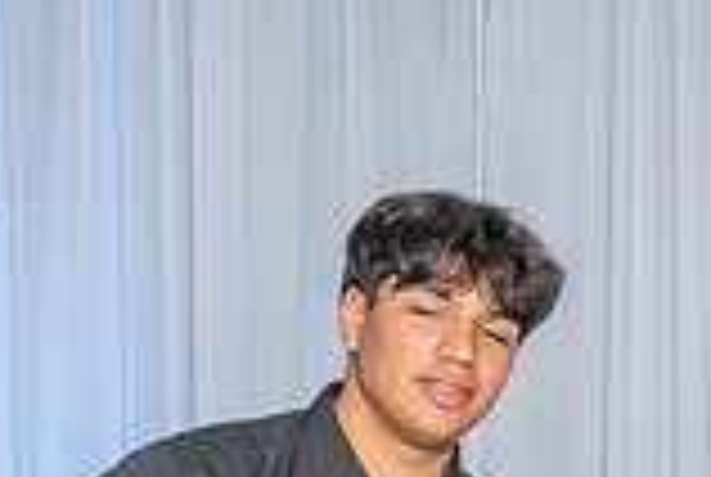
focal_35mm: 165
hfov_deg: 12.2
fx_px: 3265
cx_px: 806
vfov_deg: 8.1
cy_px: 857
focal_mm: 45
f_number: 5.6
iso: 800
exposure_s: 1/160
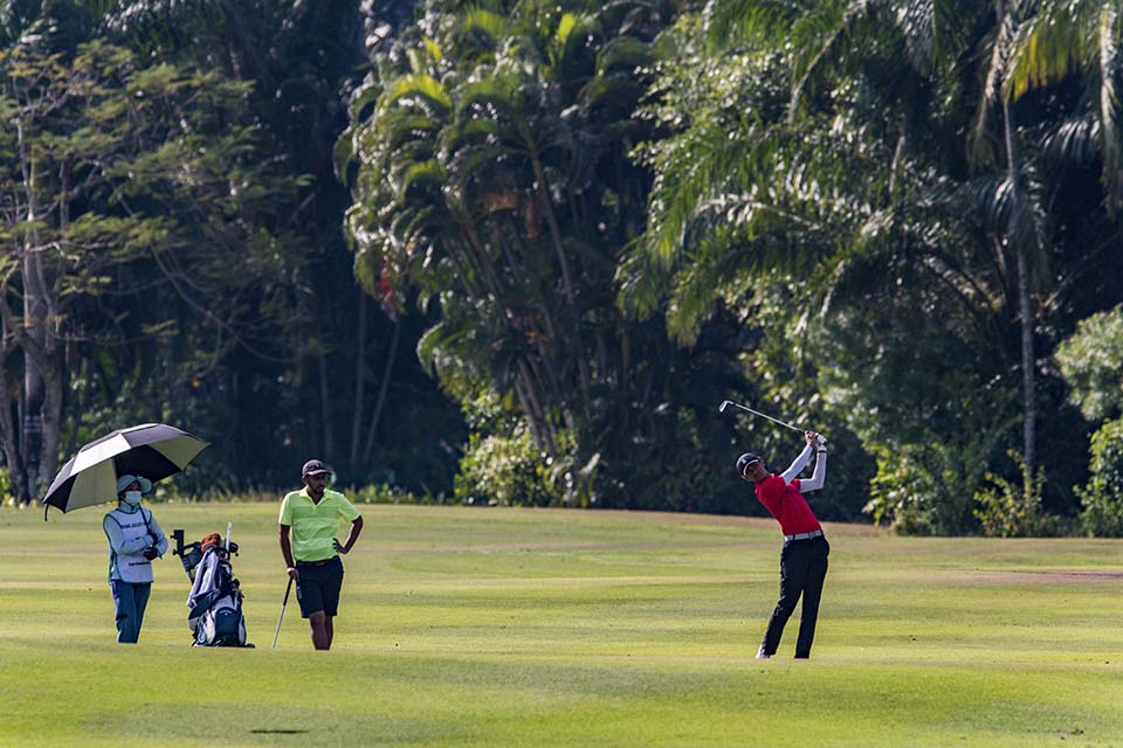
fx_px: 20275
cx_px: 562
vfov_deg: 2.1
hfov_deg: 3.2
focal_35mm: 650
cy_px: 374
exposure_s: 1/2500
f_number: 8
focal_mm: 650
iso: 560
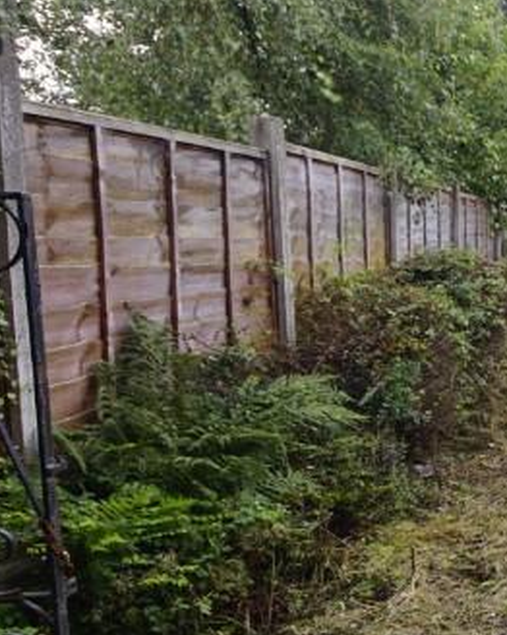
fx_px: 826
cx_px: 797
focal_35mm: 44
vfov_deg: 42.0
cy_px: 342
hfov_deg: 24.6
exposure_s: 1/13
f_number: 8
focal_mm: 10
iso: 100
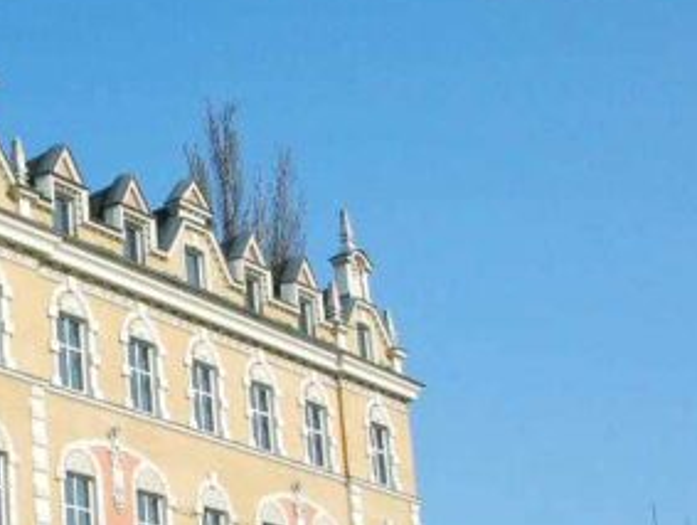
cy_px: 552
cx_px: 81
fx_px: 1694
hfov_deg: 22.7
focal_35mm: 84
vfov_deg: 17.1
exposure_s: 1/483
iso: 50
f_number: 5.6
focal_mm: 5.8
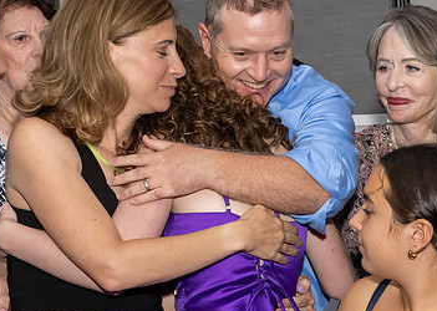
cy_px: 167
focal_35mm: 142
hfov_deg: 14.1
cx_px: 144
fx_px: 1761
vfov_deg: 10.1
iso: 1600
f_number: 7.1
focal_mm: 38
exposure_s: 1/250
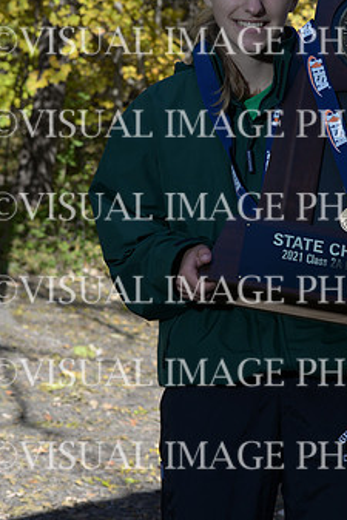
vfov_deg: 23.5
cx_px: 286
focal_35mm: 86
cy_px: 165
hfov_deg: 15.8
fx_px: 1242
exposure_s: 1/250
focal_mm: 50
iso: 125
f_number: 6.3
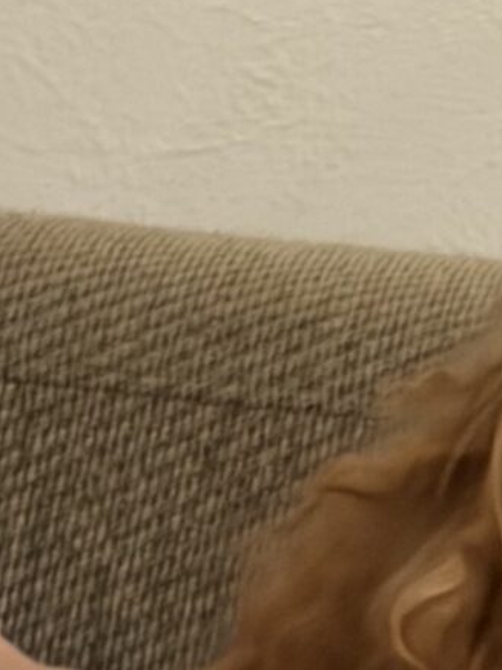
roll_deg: -5.8
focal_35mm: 305
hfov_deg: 4.7
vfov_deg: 6.4
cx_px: 1225
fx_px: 5897
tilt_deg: -7.3
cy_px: 842
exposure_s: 1/33
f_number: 1.6
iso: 160
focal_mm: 5.96
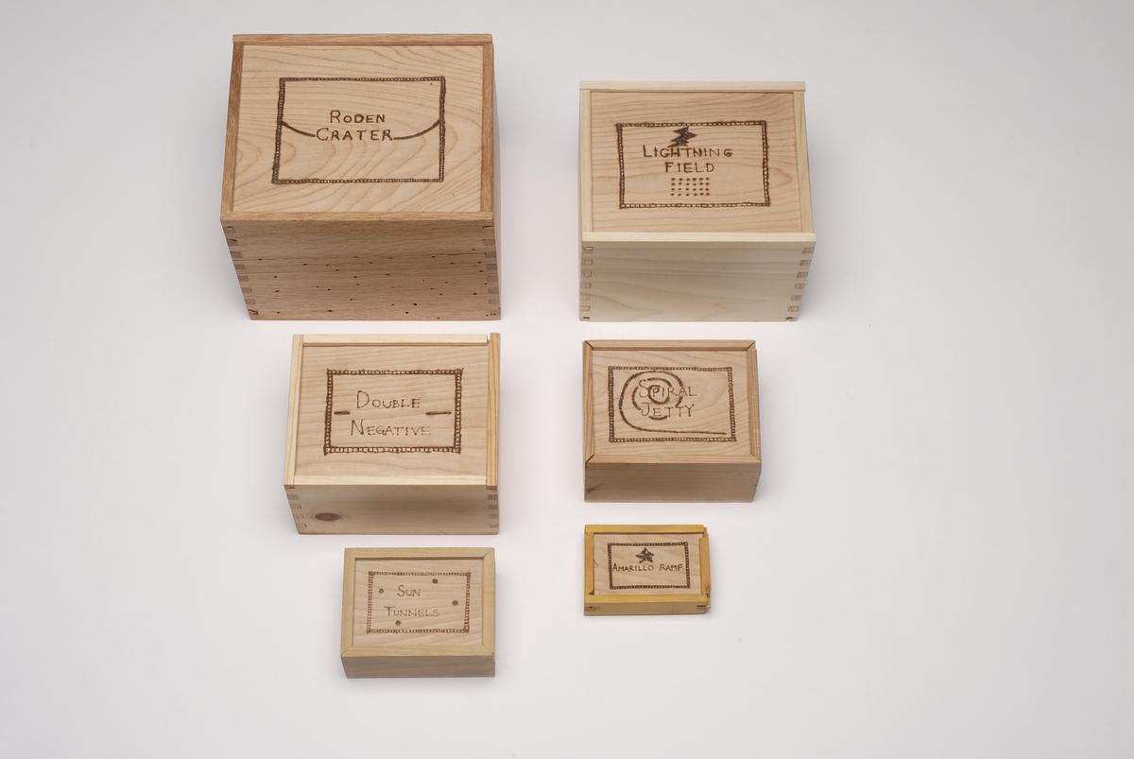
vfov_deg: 22.7
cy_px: 380
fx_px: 1892
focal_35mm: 60
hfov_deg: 33.4
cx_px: 567
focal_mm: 40
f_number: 22
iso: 100
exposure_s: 1/125
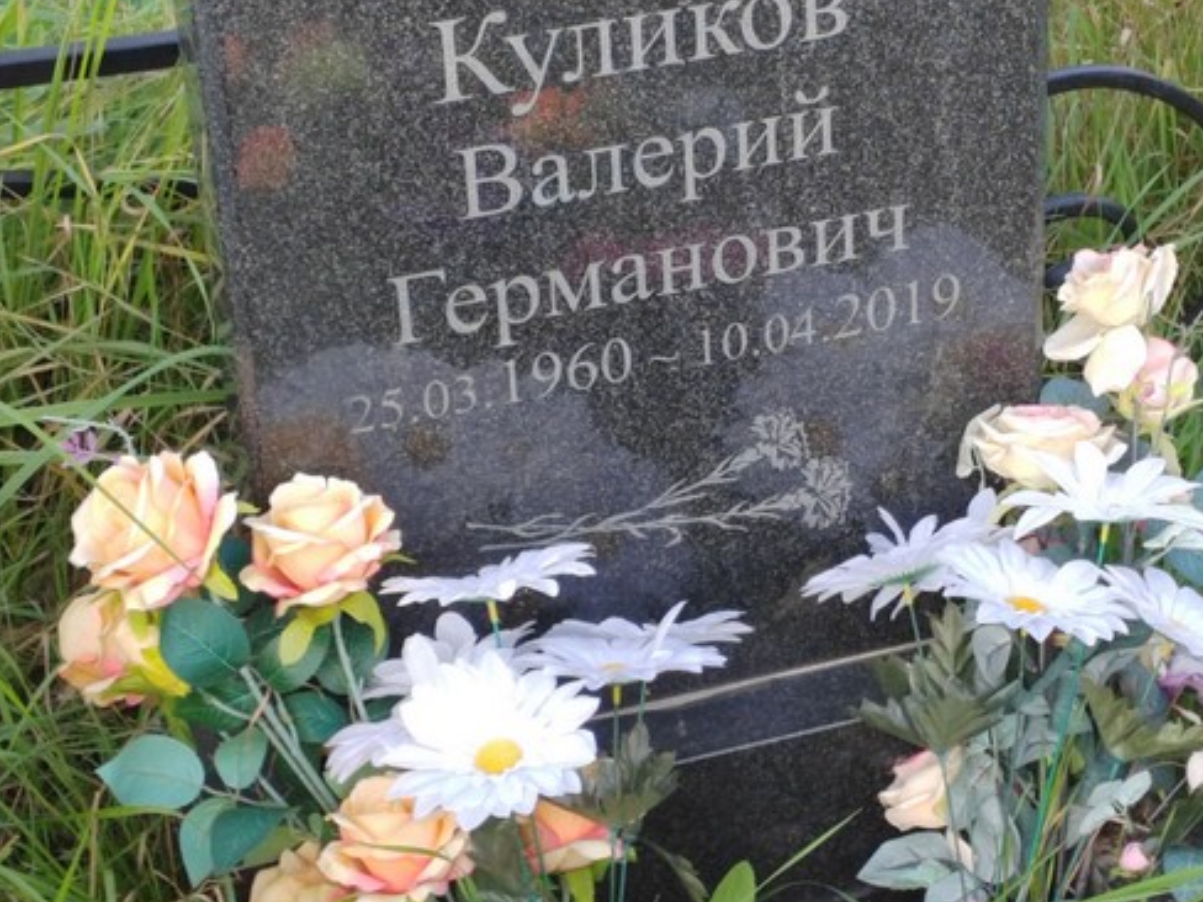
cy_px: 313
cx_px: 791
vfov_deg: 15.5
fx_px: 3302
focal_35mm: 95
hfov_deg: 20.6
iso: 100
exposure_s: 1/190
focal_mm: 5.52
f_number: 1.9
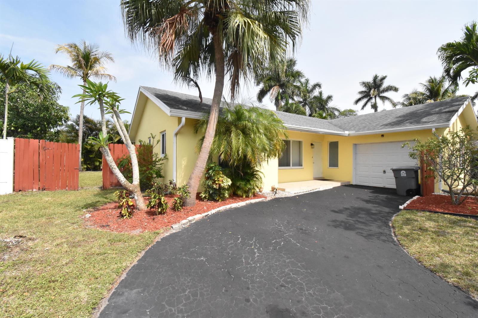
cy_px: 159
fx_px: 199
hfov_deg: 100.4
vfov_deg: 77.3
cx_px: 239
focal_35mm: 15
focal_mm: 10
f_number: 18
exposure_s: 1/640
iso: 2500
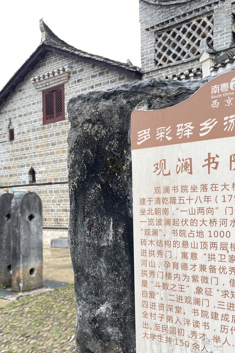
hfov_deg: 38.8
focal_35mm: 34
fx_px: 333
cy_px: 220
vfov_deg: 55.2
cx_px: 136
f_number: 1.6
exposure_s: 1/121
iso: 100
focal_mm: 4.2
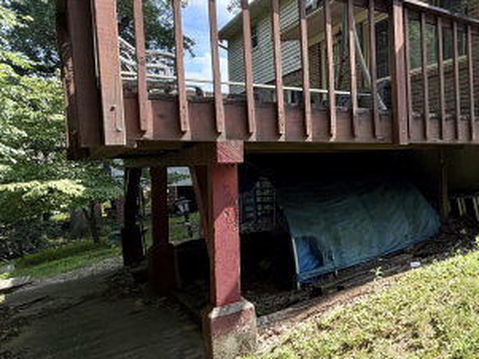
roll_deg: +1.5
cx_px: 500
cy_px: 172
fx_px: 429
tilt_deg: -1.0
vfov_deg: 45.5
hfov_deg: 46.5
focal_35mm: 31
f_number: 2.2
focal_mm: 2.22
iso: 40
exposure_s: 1/502
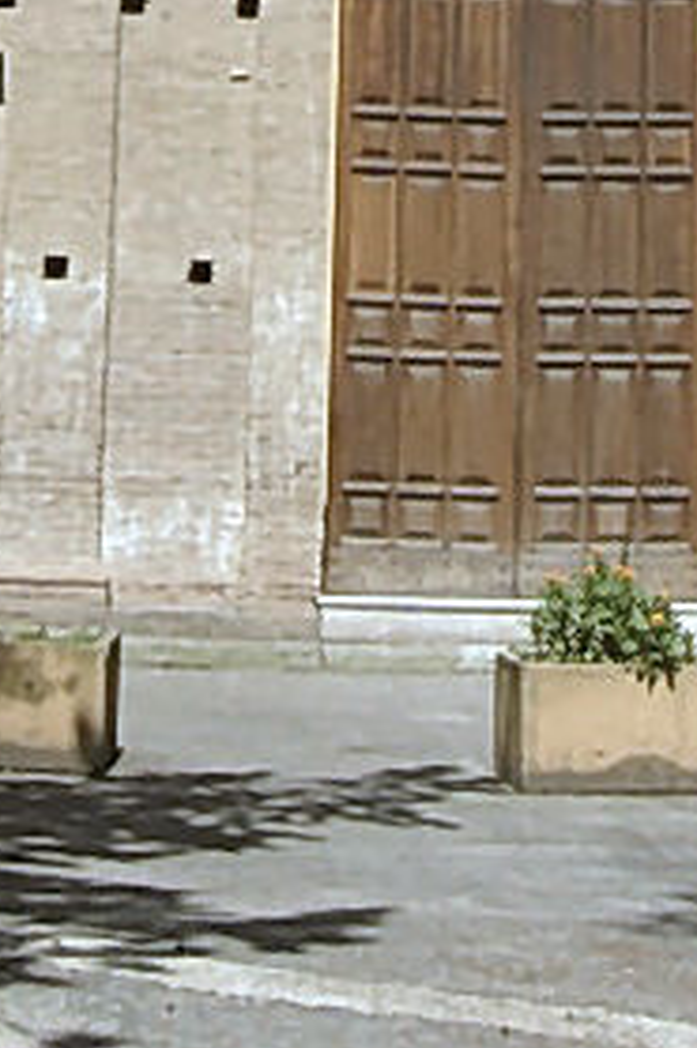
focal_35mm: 138
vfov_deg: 13.6
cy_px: -731
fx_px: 4012
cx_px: 482
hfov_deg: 9.9
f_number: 6.1
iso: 50
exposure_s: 1/296
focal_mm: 7.5
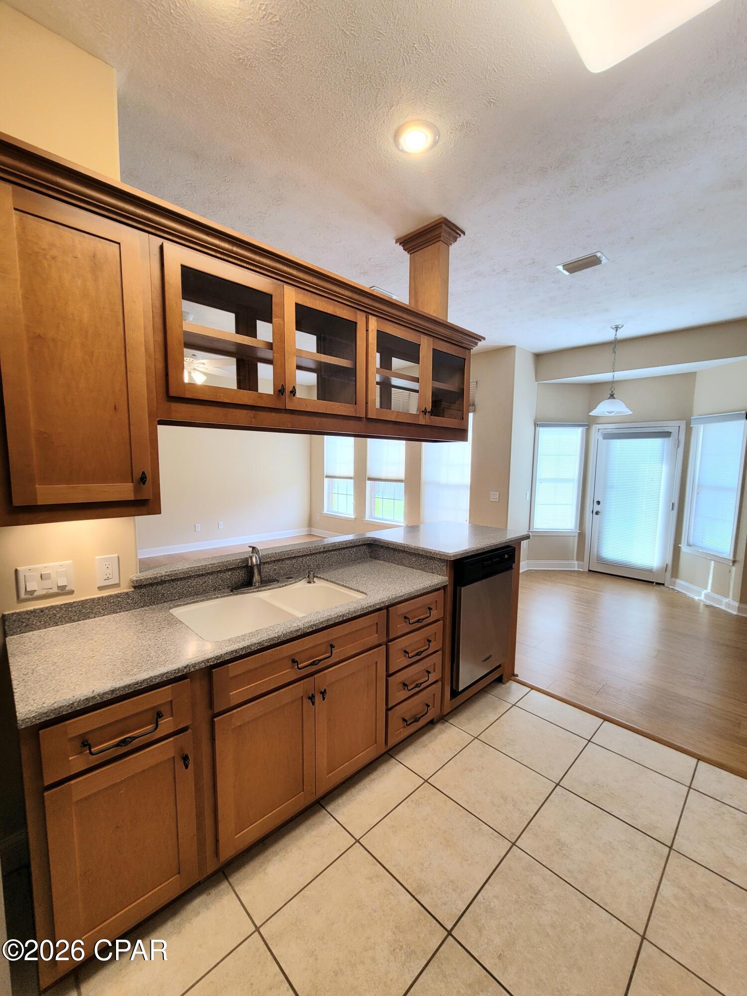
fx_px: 374
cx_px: 374
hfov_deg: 89.9
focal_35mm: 13
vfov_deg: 106.2
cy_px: 498
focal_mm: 2.2
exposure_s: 1/60.2
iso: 64
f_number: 2.2
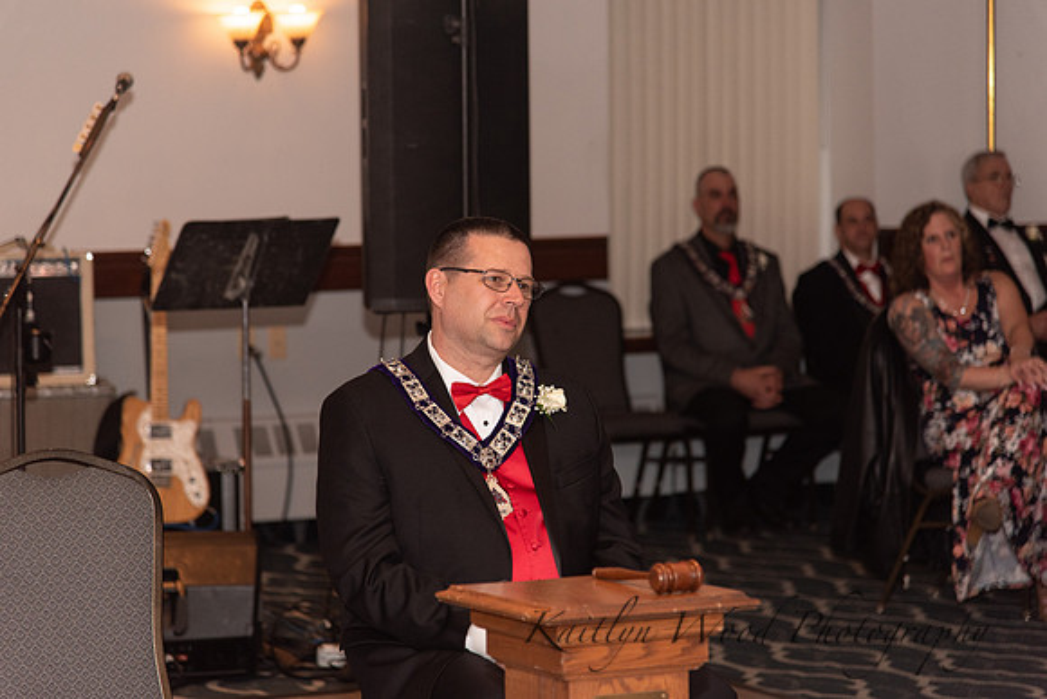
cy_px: 350
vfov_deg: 11.4
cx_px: 524
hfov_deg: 17.1
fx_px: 3491
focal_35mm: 120
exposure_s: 1/200
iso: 800
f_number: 4
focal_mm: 120
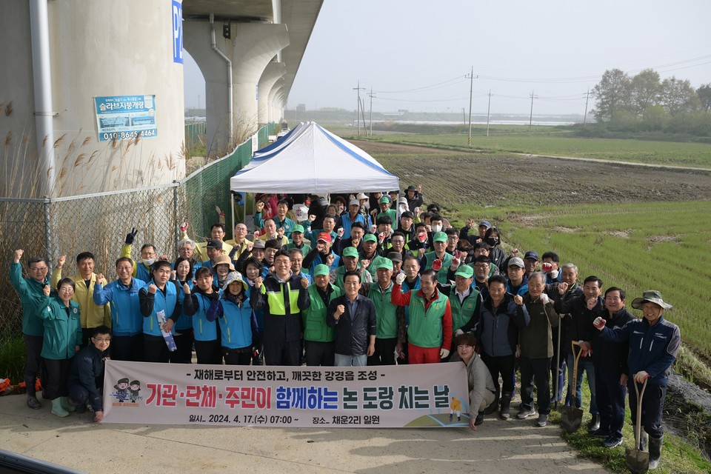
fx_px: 711
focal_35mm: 36
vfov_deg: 36.9
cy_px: 237
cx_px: 356
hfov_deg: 53.1
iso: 80
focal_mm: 36
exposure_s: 1/200
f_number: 7.1
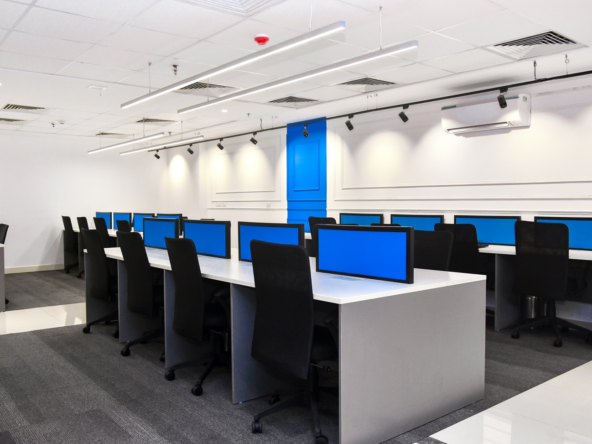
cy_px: 224
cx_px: 288
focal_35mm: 30
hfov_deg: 60.0
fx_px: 513
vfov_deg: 46.8
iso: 640
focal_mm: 18
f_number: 5.6
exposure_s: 1/125
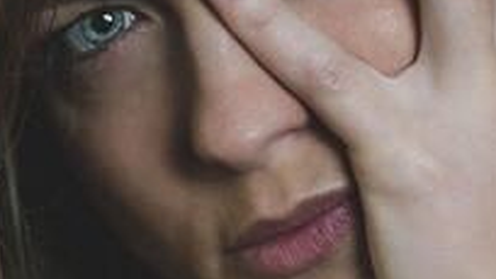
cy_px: 41
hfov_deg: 13.9
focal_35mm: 154
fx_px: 2026
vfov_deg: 7.9
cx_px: 142
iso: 200
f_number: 4
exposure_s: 1/125
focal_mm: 50
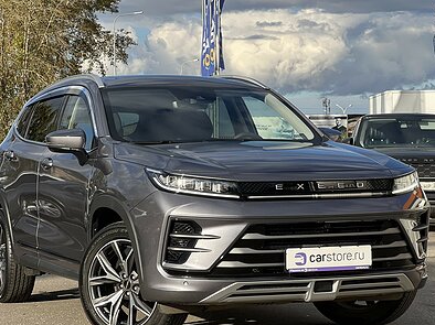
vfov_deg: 13.8
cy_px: 173
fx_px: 1344
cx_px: 212
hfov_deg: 18.4
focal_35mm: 107
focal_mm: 9
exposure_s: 1/363
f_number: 2.8
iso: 32
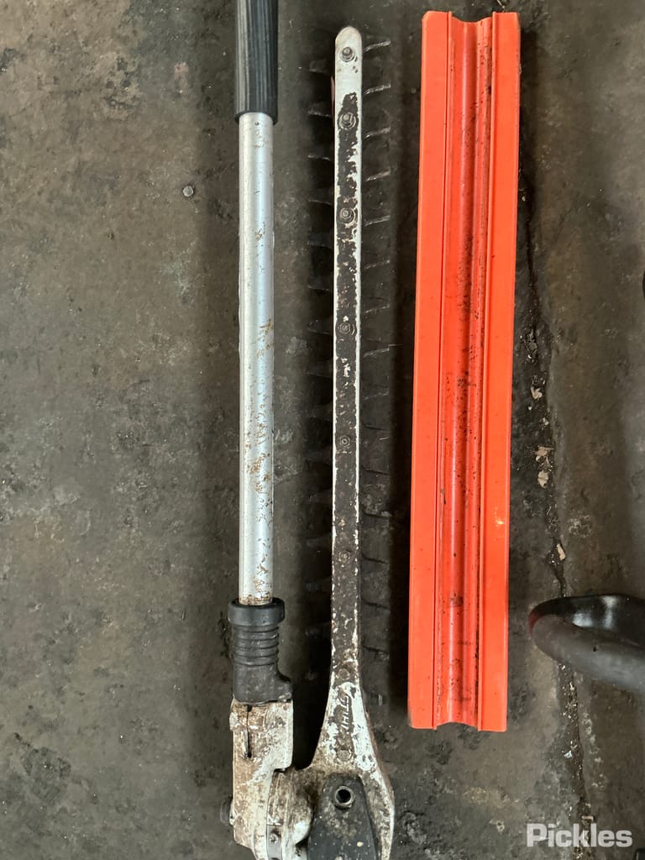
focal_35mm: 28
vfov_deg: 63.4
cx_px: 322
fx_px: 696
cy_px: 430
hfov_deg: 49.7
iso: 320
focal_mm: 3
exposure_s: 1/40
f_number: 1.8
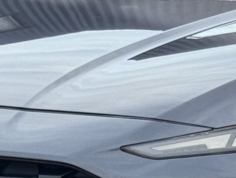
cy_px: 169
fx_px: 2237
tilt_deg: -7.1
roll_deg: -0.8
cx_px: 311
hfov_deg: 6.0
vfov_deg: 4.5
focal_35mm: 328
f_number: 1.78
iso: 64
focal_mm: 6.76
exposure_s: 1/1366
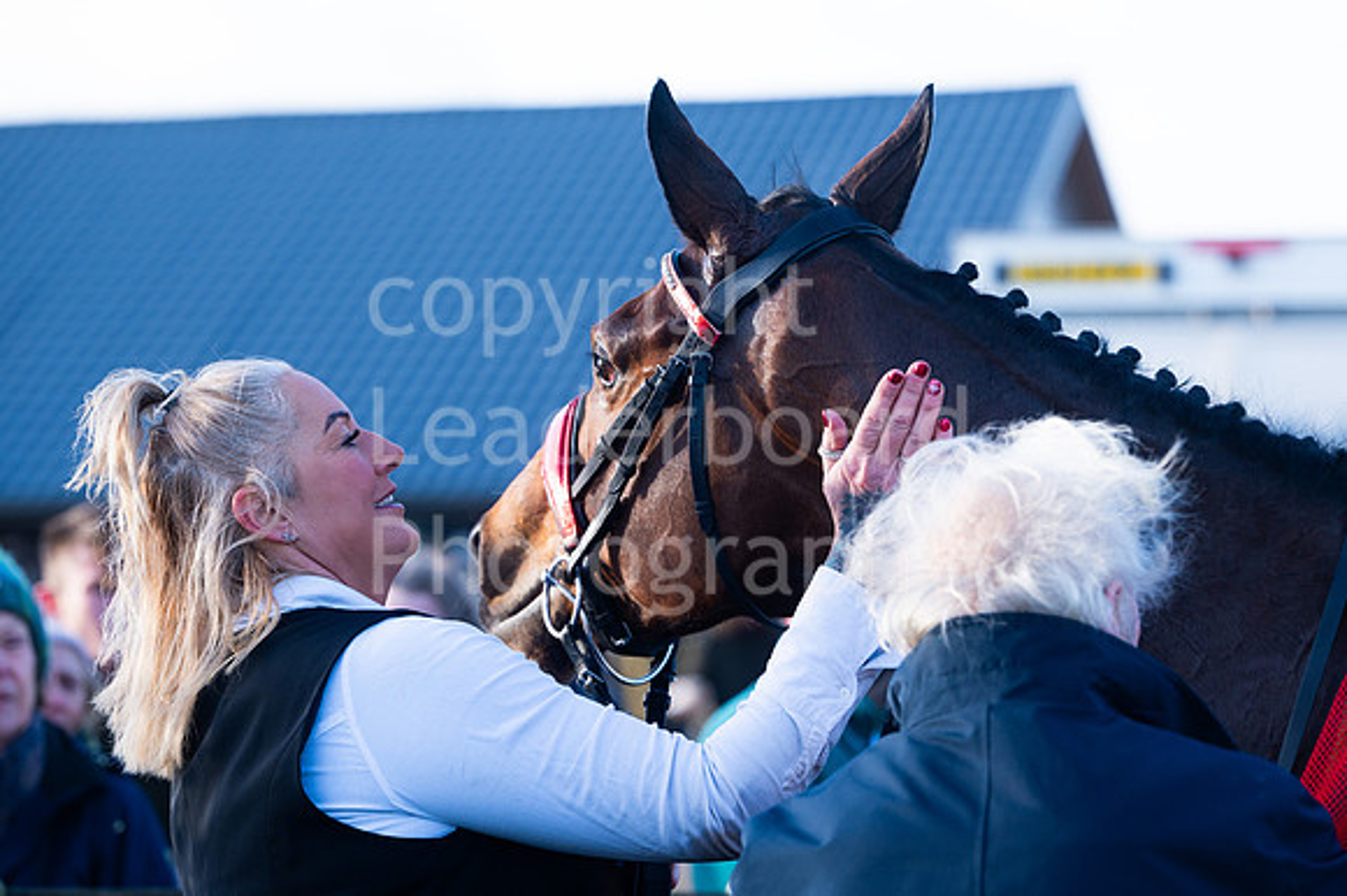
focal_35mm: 133
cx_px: 791
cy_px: 448
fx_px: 4957
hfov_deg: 15.5
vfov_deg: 10.3
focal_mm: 110
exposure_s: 1/1000
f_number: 3.5
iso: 320
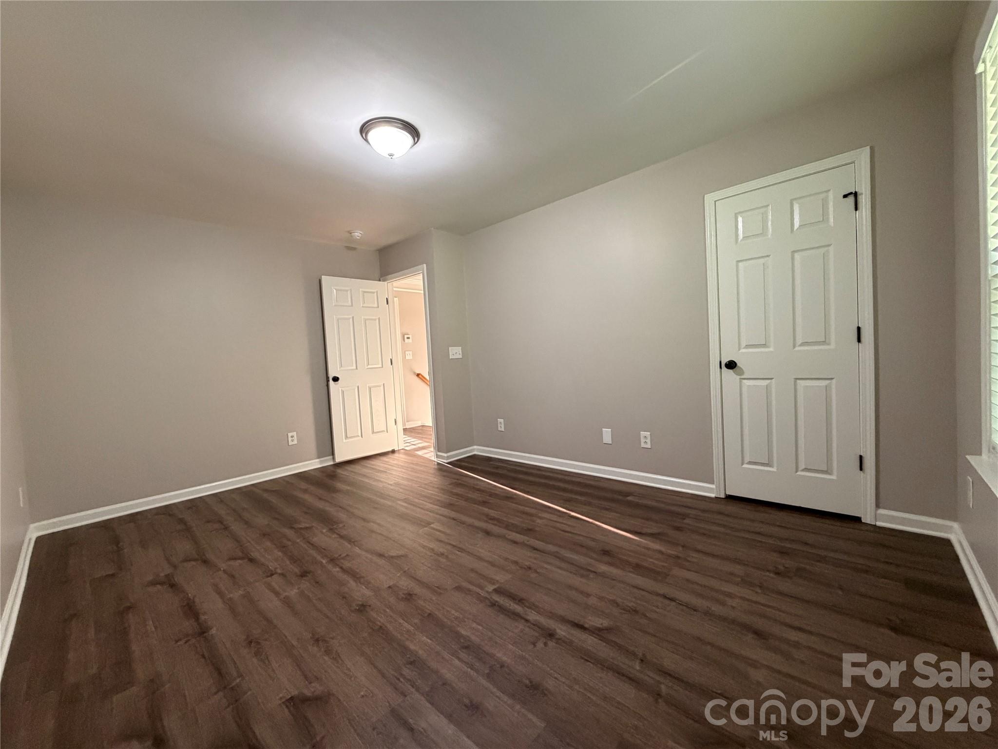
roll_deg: +3.9
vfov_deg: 85.7
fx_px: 404
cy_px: 374
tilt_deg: -2.9
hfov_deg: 102.1
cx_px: 499
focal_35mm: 14
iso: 500
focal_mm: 2.22
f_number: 2.2
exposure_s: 1/60
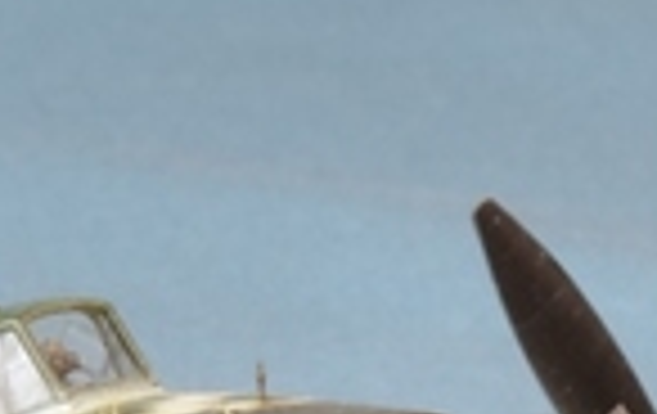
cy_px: 891
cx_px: -194
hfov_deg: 3.8
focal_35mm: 550
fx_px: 9871
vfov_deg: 2.4
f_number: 20
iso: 200
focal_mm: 66
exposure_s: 1/1.3
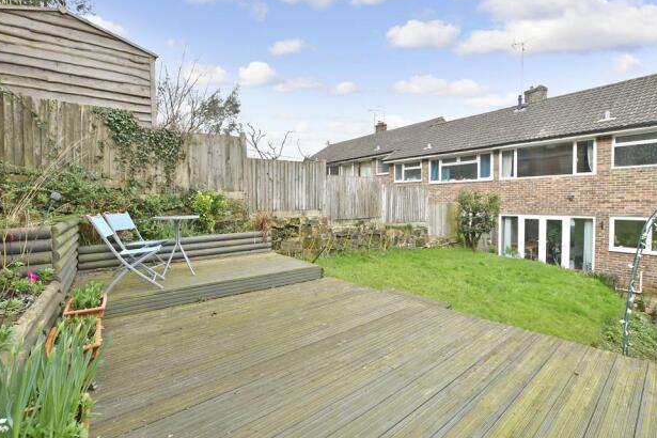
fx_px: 292
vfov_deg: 73.7
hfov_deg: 96.7
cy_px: 210
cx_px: 327
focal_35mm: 16
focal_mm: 10
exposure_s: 1/50
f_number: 8
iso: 160
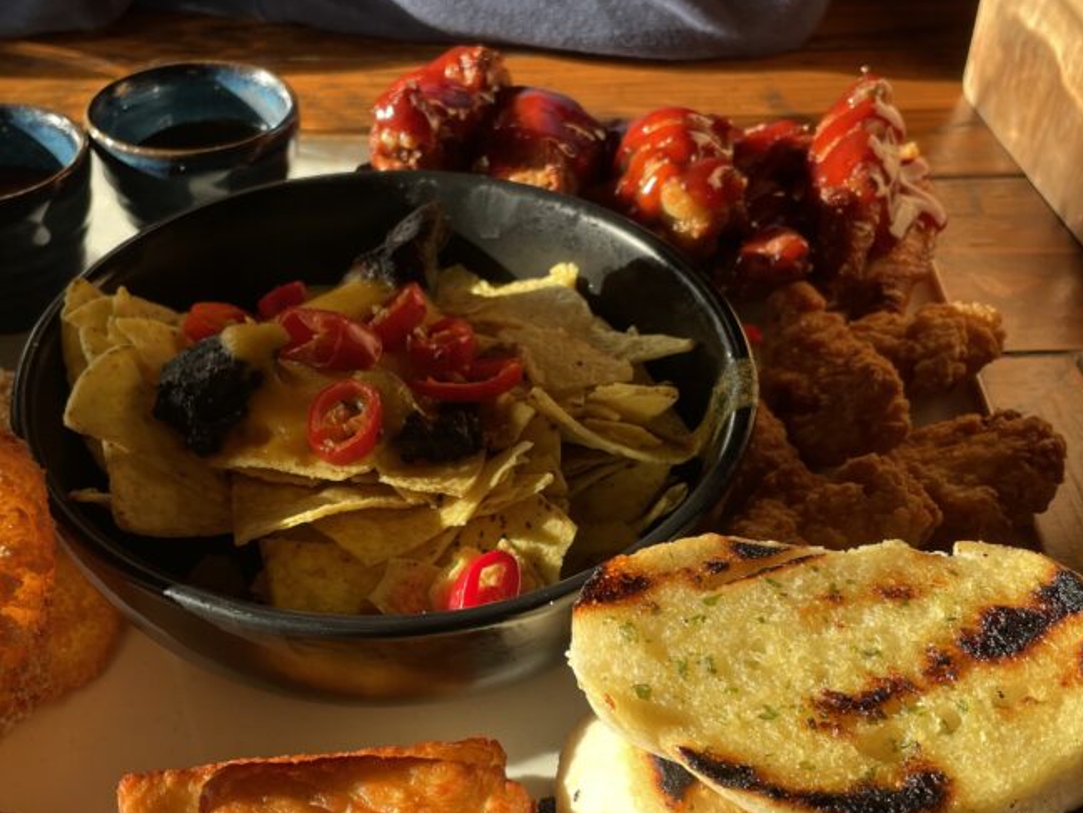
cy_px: 528
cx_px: 454
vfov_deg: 34.9
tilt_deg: -45.2
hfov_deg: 45.6
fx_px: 1283
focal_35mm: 41
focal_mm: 4.2
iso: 32
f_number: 1.6
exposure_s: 1/515
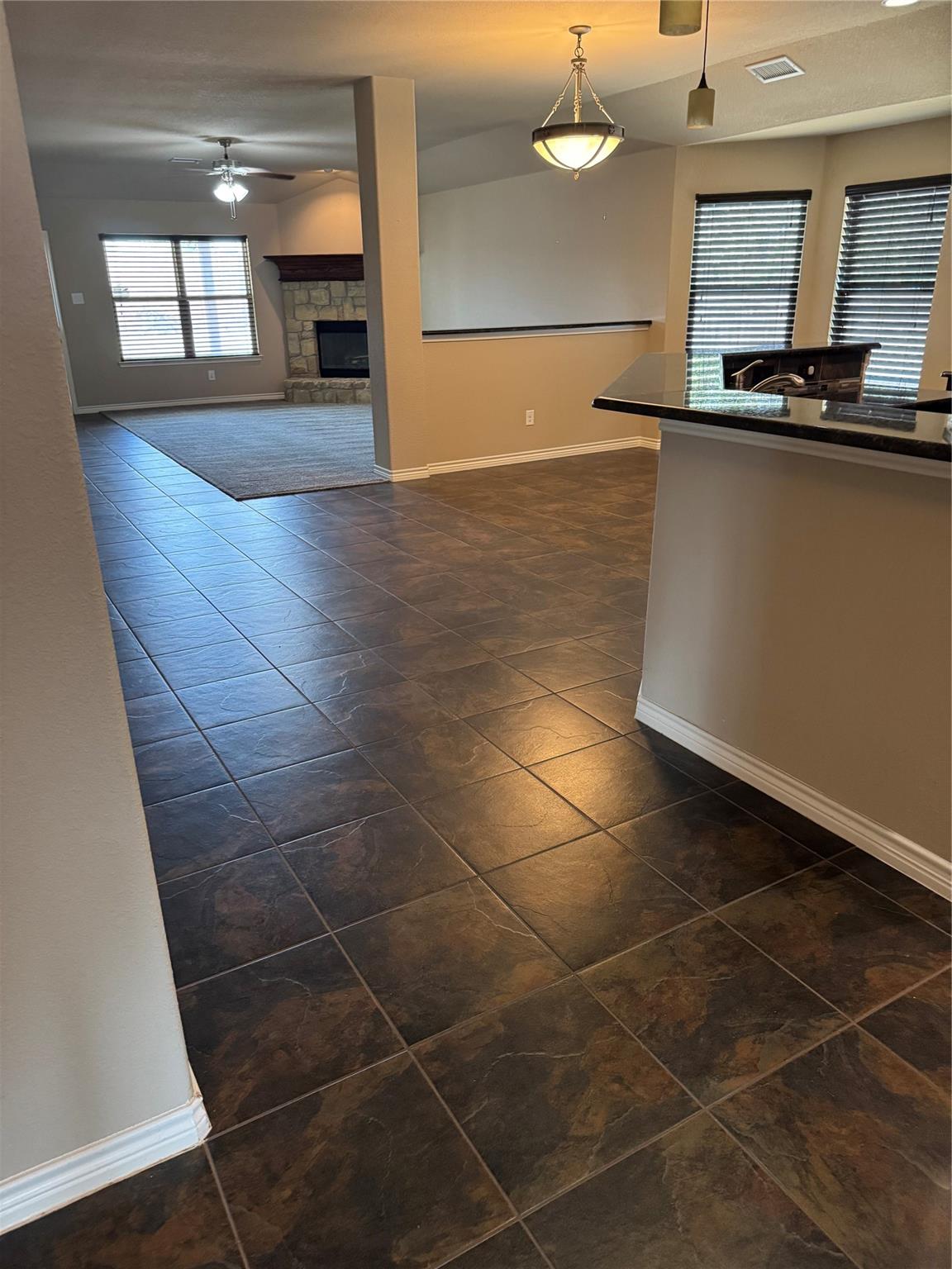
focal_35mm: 24
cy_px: 634
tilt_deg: -21.6
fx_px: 880
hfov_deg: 56.8
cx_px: 476
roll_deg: +3.2
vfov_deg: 71.6
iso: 500
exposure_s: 1/60
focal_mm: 6.76
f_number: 1.78
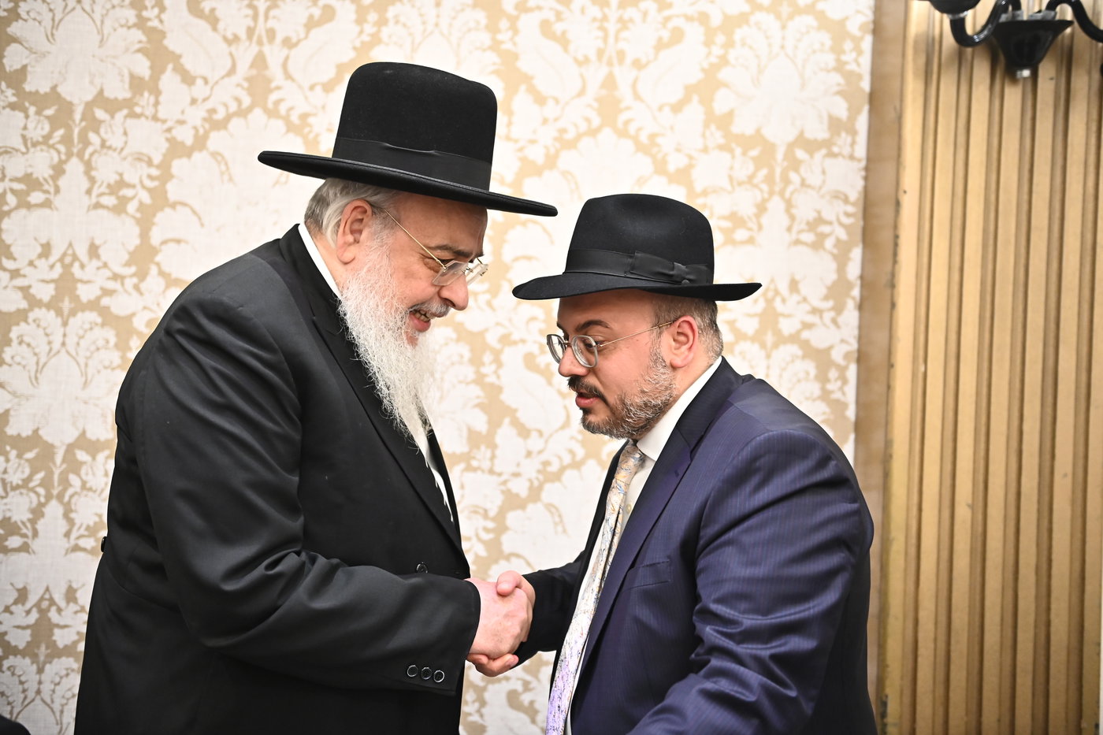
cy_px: 368
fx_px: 1348
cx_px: 552
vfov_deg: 30.5
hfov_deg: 44.5
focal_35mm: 44
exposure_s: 1/200
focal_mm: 44
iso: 3200
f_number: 2.8
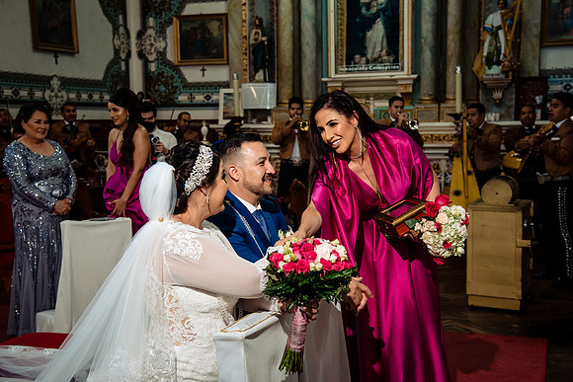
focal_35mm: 50
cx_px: 294
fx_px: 800
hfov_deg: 39.4
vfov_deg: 26.9
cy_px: 191
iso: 2000
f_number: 5
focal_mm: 48
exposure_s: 1/100
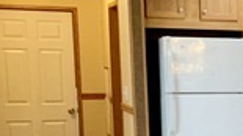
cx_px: 466
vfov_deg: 9.7
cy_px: 175
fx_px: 786
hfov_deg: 14.8
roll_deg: -1.1
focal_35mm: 122
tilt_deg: -7.4
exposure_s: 1/60
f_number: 1.8
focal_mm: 4.25
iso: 160
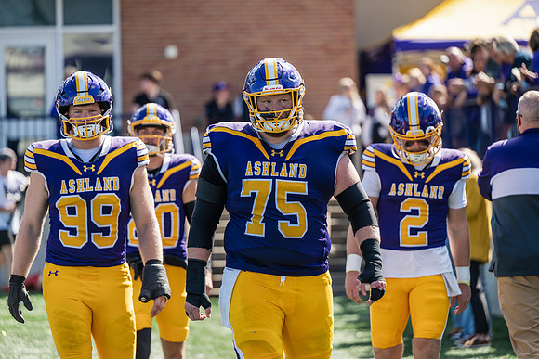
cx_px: 270
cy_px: 180
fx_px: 2396
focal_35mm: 160
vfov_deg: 8.6
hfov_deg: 12.8
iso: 100
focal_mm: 160
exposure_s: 1/500
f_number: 3.2
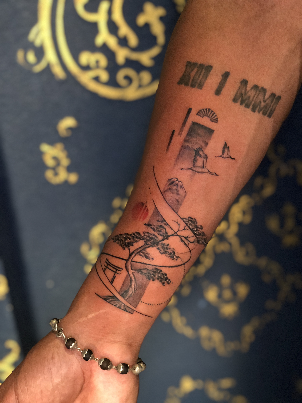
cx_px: 151
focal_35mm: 52
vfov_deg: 36.8
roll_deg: +7.5
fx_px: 605
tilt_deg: -20.8
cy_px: 202
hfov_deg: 28.0
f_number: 2.4
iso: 160
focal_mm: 6
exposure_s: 1/14
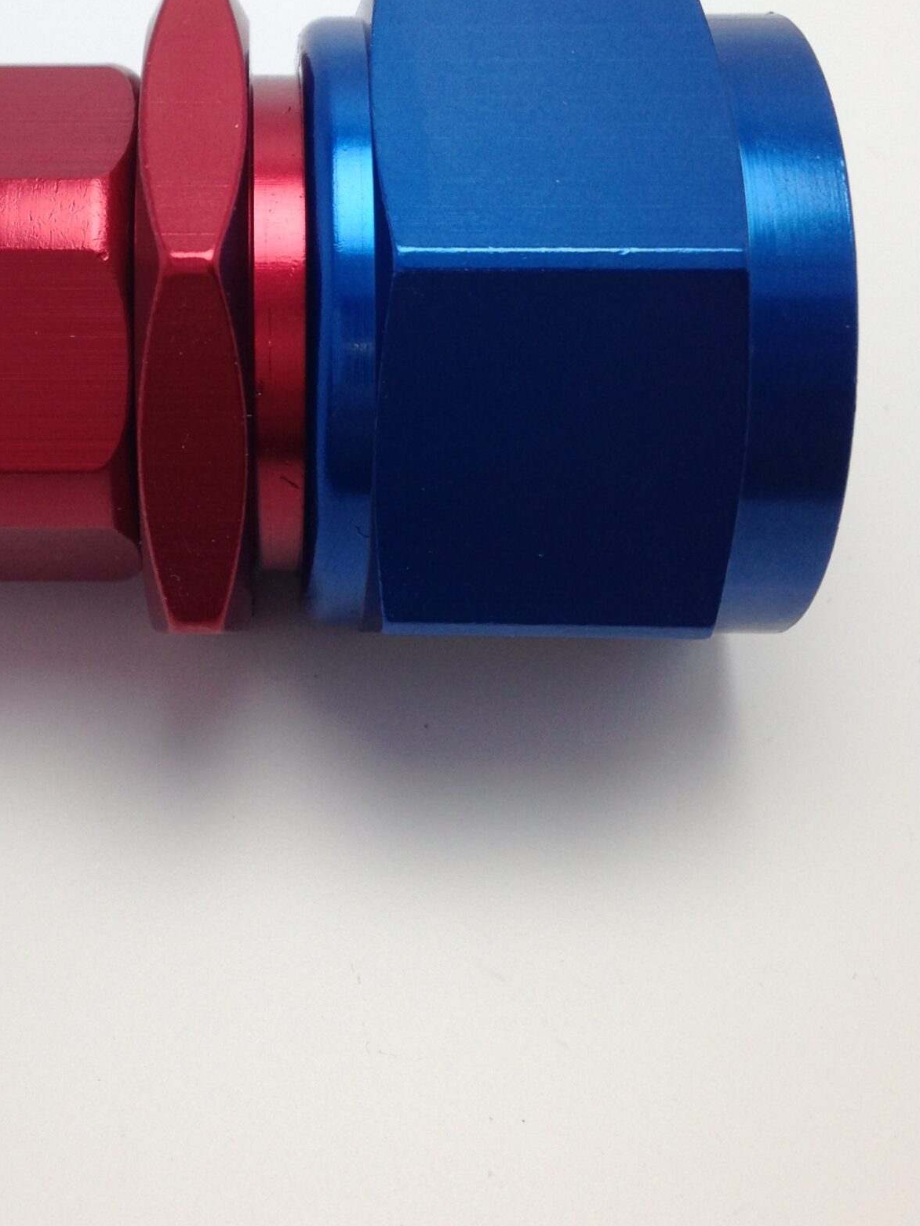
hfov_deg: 26.6
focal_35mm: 54
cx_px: 200
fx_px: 1914
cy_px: 297
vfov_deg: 34.7
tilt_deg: -50.7
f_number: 2.4
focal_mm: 4.12
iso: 50
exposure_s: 1/120
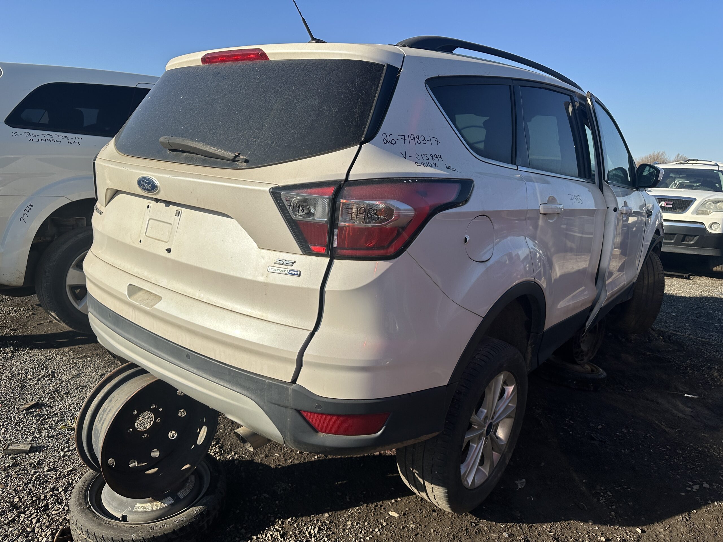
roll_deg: -1.9
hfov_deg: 71.6
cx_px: 362
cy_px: 271
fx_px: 501
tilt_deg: -10.4
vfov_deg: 56.8
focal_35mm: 24
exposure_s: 1/5848
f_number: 1.78
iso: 80
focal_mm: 6.86
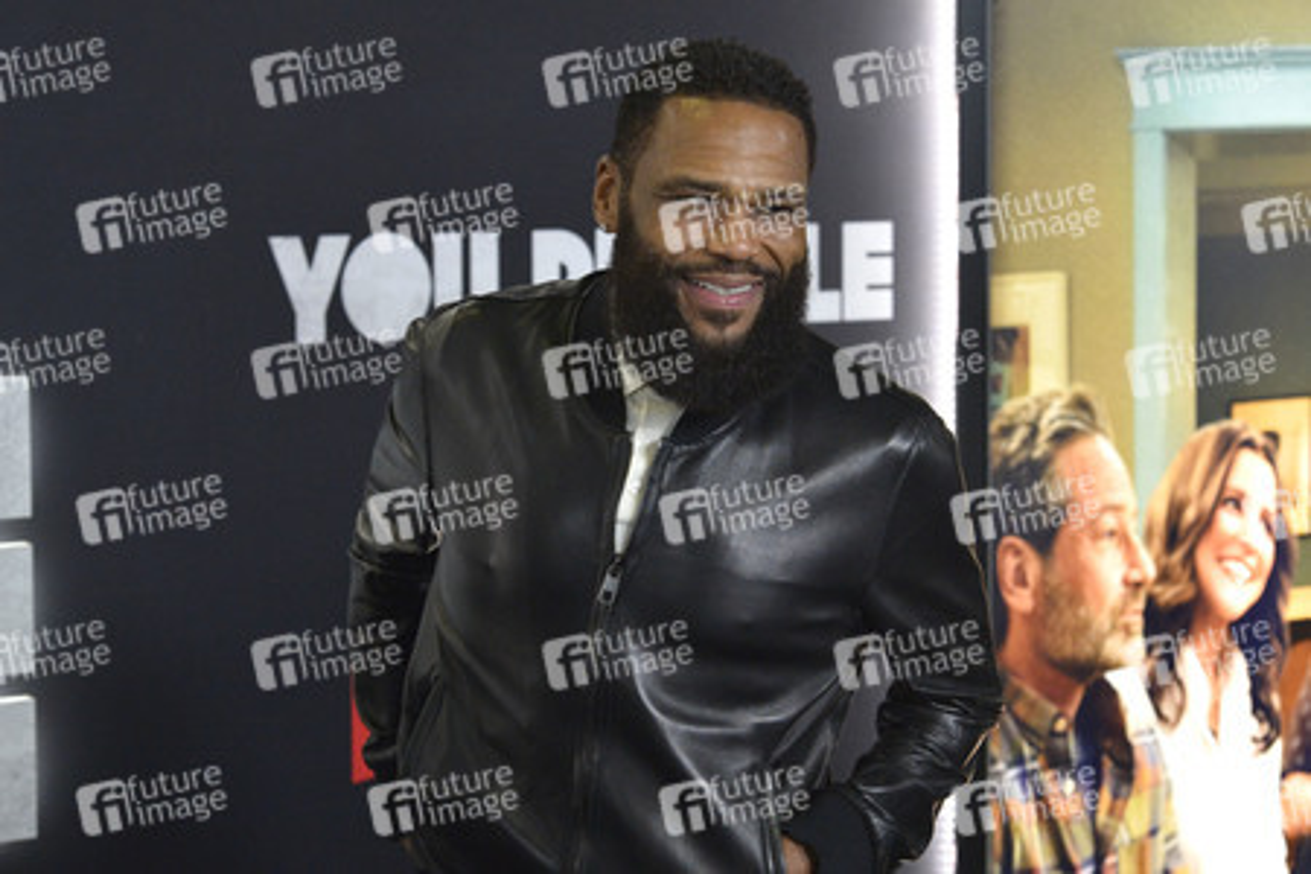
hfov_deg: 21.5
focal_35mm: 95
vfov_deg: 14.4
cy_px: 437
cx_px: 656
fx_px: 3459
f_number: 6.3
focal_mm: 95
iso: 3200
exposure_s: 1/250
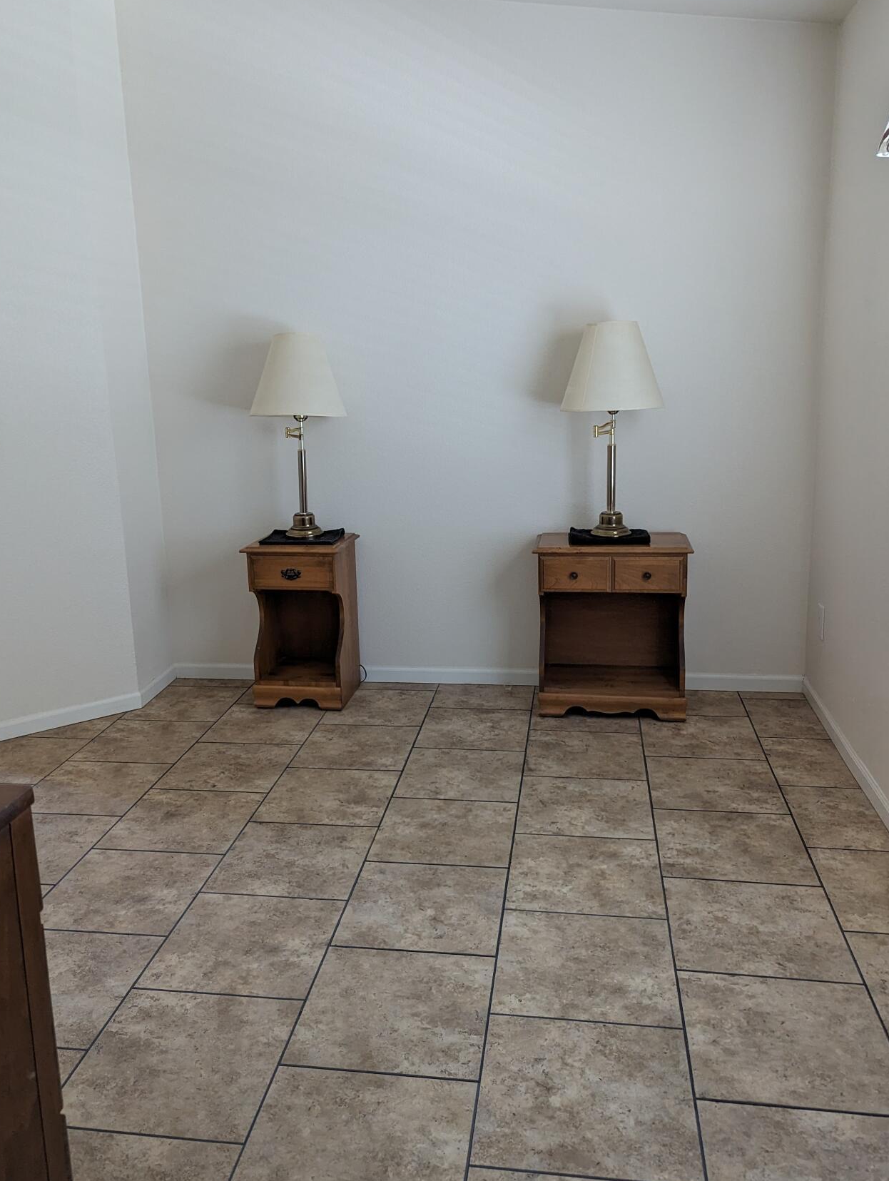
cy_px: 577
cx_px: 423
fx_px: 991
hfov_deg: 48.3
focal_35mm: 29
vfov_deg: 61.6
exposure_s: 1/48
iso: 283
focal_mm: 6.81
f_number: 1.85
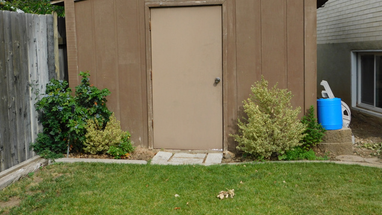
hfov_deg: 46.4
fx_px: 446
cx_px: 190
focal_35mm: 44
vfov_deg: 27.1
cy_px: 83
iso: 125
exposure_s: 1/800
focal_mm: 7.1
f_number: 3.6
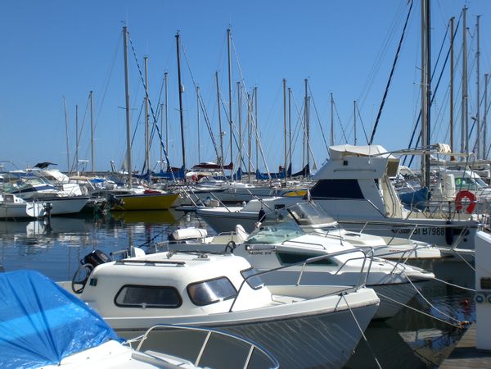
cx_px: 246
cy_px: 184
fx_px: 723
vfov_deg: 28.6
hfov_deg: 37.5
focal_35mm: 51
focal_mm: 8.44
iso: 50
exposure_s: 1/500
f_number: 5.1
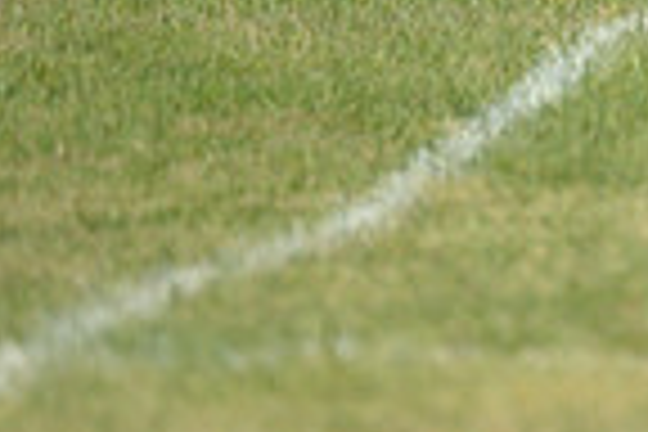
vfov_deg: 1.0
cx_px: 932
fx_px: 25396
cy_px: -396
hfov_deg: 1.5
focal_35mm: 1411
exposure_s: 1/3200
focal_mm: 350
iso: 640
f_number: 4
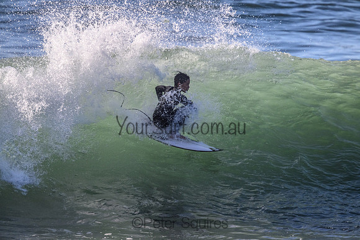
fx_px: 7201
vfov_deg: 1.9
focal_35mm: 720
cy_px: 120
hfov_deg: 2.9
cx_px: 180
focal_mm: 720
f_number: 11
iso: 2000
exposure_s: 1/2000
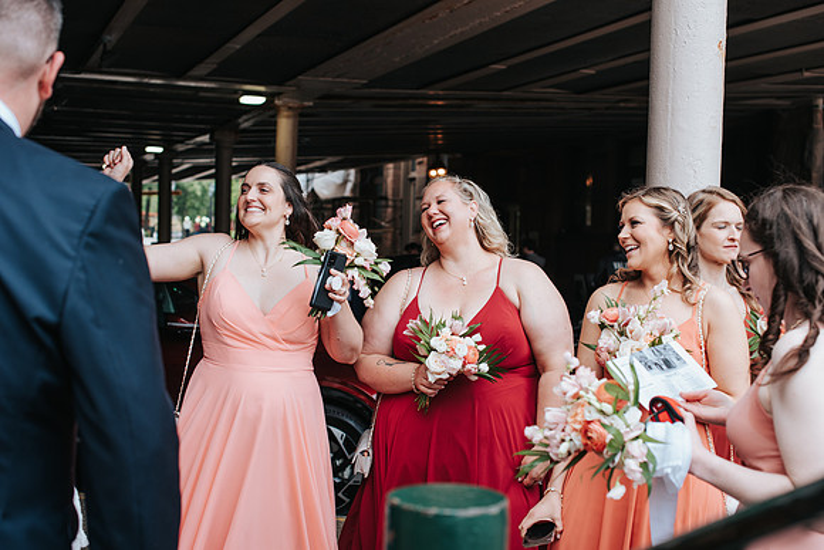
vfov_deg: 27.0
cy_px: 275
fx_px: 1145
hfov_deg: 39.6
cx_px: 412
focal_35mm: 50
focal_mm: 50
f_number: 4
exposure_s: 1/250
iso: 250
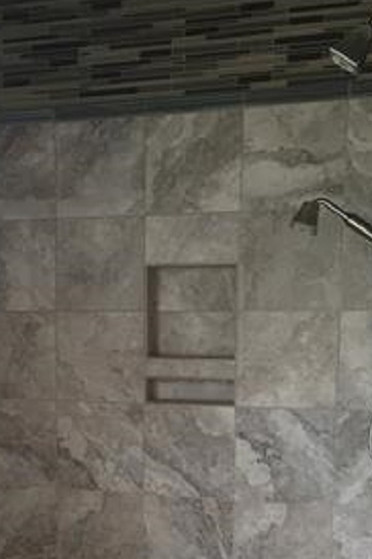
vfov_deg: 36.7
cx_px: 80
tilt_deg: -4.4
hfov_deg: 25.1
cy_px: 416
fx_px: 822
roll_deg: +1.2
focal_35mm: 53
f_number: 2.2
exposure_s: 1/30
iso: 64
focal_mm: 4.15
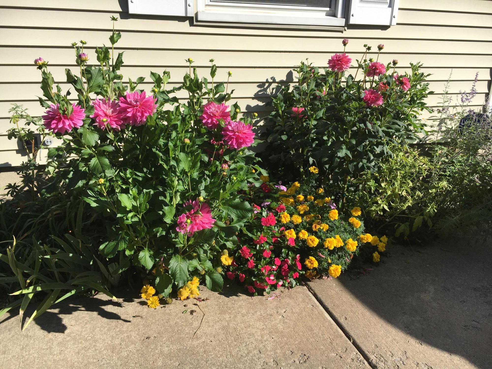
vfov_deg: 48.2
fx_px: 412
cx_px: 246
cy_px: 184
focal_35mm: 29
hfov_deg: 61.7
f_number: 2.2
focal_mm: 4.15
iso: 25
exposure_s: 1/1603
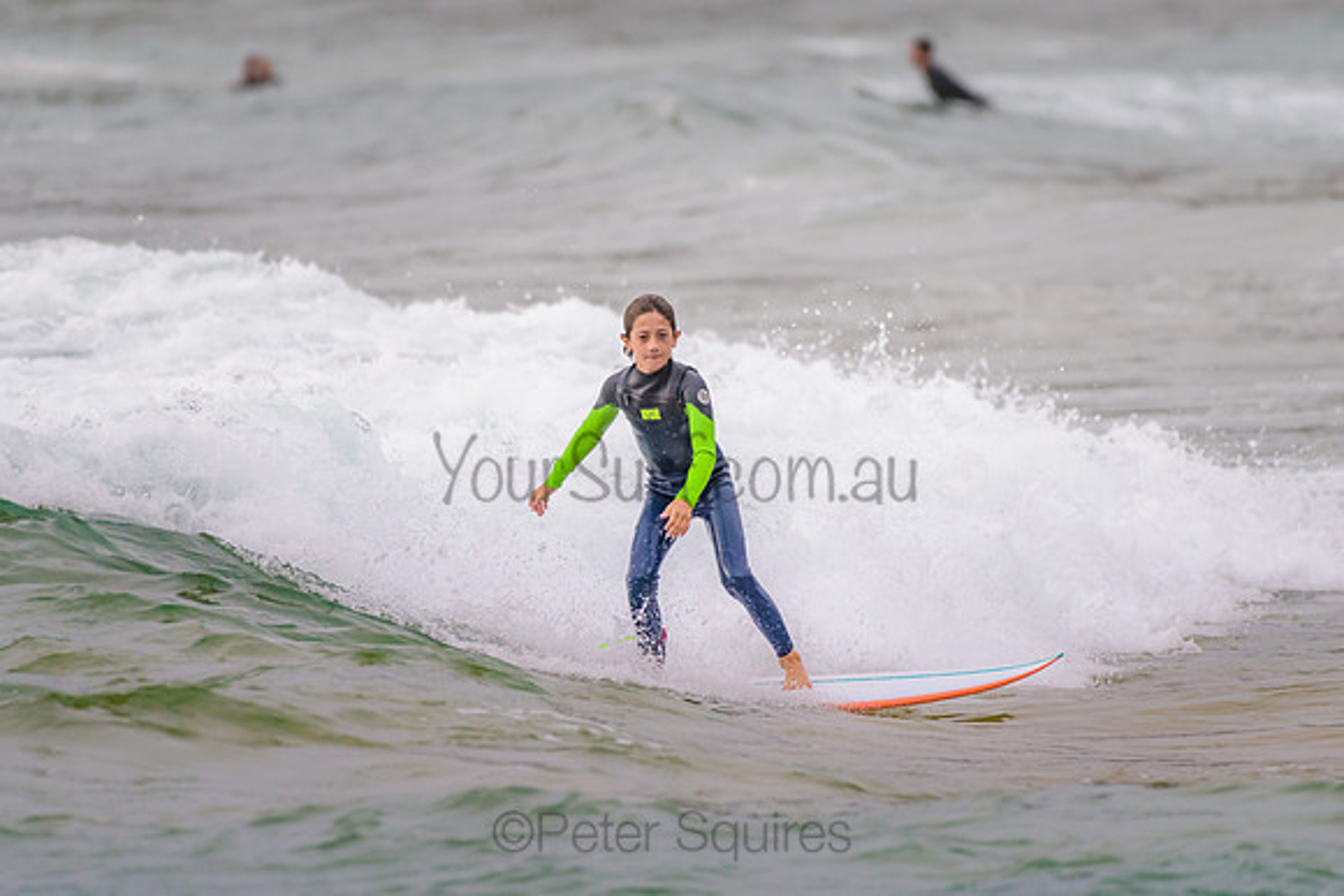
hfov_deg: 3.4
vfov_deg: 2.2
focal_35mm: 613
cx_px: 663
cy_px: 409
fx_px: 22888
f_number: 5.6
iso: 320
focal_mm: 500
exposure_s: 1/800
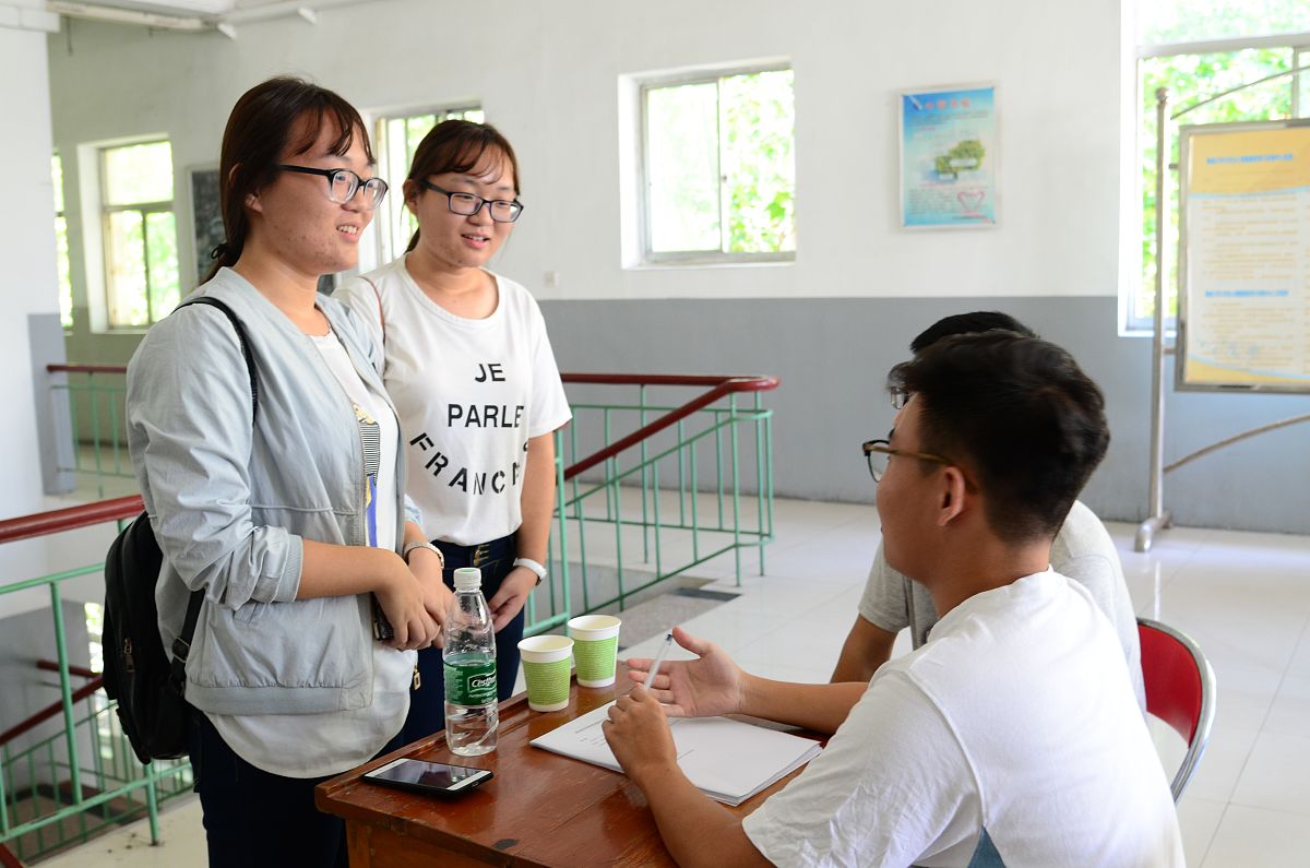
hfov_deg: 53.2
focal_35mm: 36
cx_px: 655
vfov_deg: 36.7
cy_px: 434
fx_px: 1307
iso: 500
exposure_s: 1/30
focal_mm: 24
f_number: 4
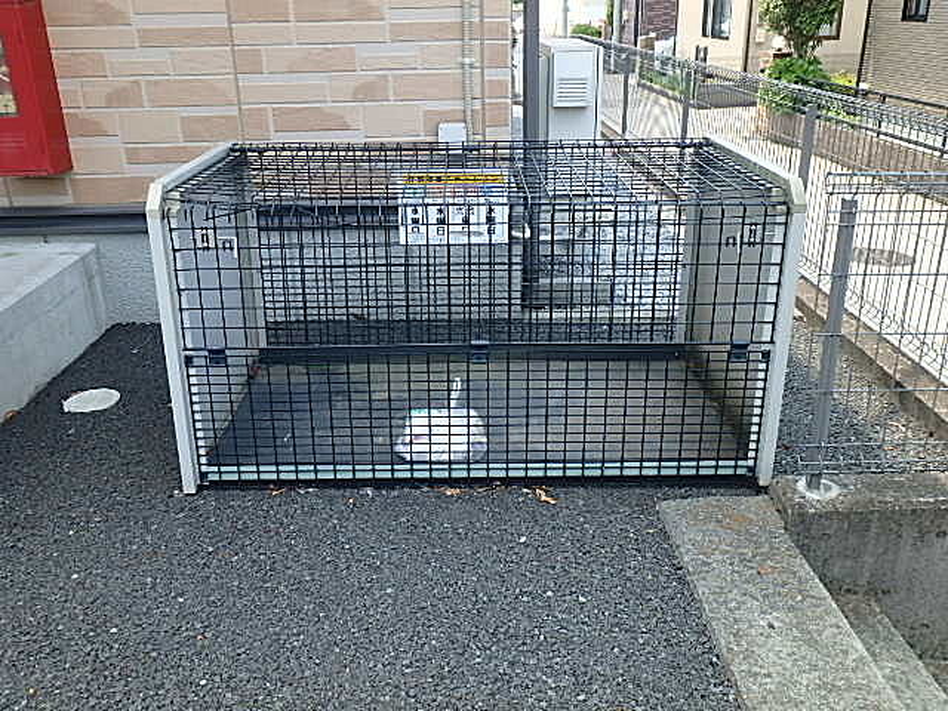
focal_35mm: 31
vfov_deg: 45.4
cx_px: 474
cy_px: 356
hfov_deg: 58.4
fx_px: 849
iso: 125
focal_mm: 5.6
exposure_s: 1/125
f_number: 4.7
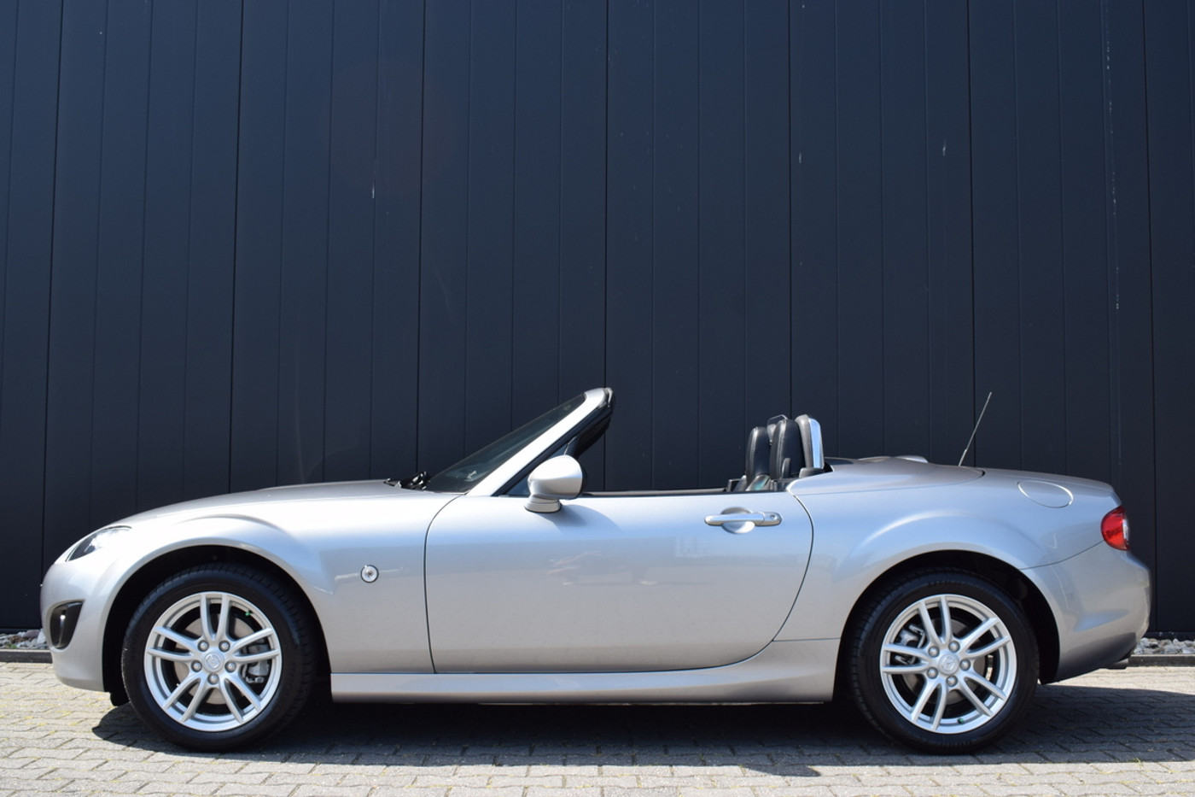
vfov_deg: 34.2
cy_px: 398
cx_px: 598
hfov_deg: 49.6
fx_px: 1294
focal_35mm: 39
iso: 250
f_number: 8
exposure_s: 1/250
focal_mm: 26
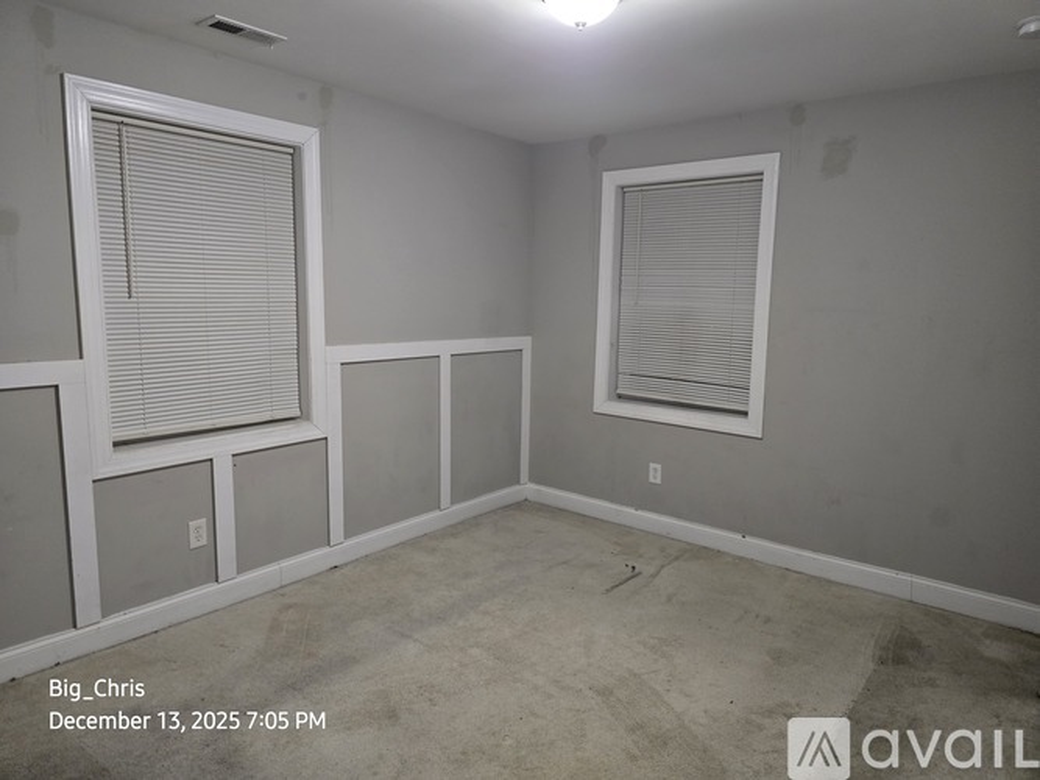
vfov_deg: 58.9
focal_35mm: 23
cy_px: 390
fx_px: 691
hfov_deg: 73.9
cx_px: 520
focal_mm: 6.3
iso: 800
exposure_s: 1/60
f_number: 1.7
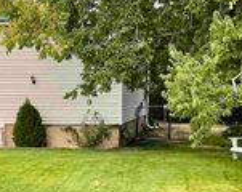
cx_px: 104
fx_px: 672
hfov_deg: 20.4
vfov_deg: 16.3
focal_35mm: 94
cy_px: 78
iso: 16
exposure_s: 1/580
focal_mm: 3
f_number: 1.8
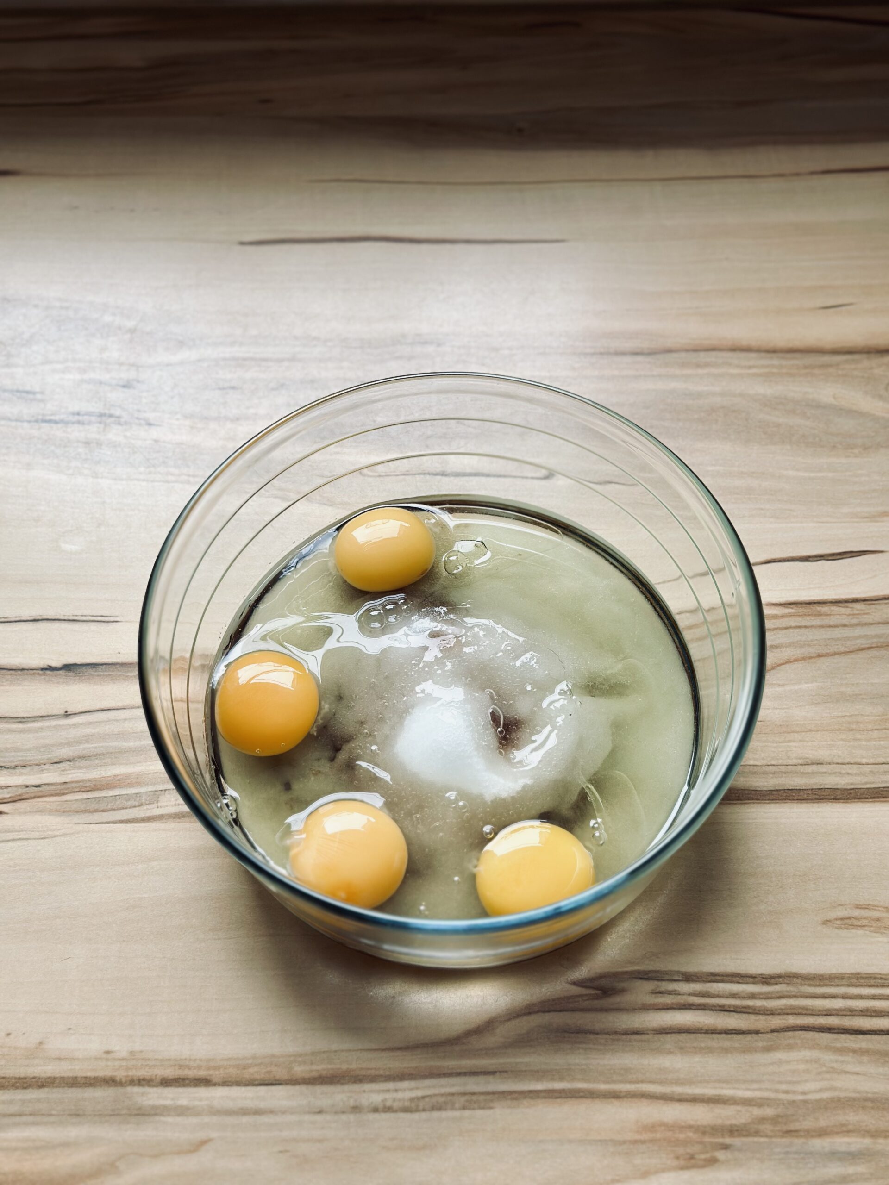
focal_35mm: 48
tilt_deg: -62.2
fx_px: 1644
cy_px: 592
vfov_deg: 39.7
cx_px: 444
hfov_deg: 30.3
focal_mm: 6.86
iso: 80
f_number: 1.78
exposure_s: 1/202
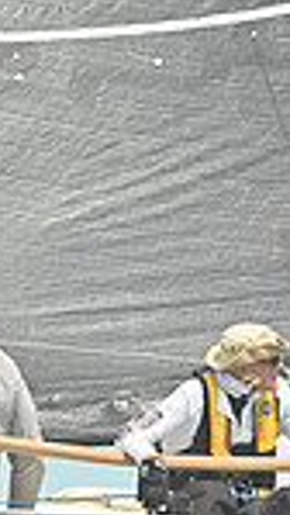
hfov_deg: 4.3
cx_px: 100
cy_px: 437
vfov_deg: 7.6
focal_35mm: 285
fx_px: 3889
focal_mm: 70
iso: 320
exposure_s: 1/1250
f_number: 8
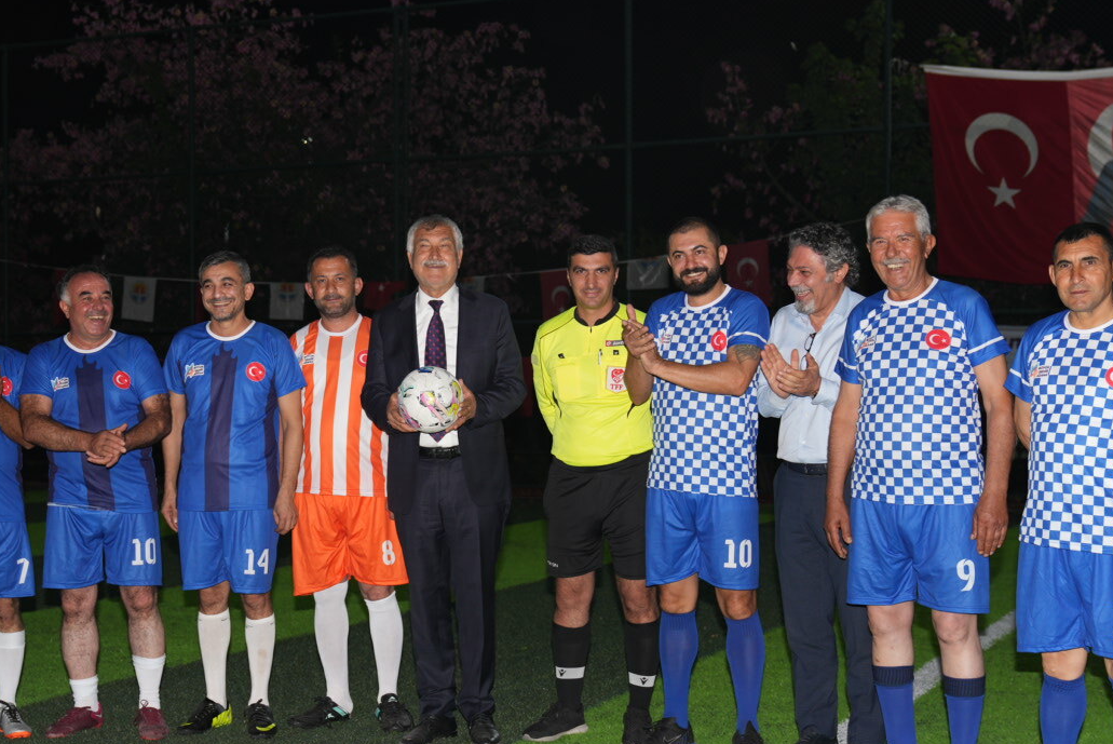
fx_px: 1794
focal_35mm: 58
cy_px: 423
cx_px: 420
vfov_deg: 23.4
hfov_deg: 34.3
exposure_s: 1/200
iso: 200
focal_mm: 37
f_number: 3.2
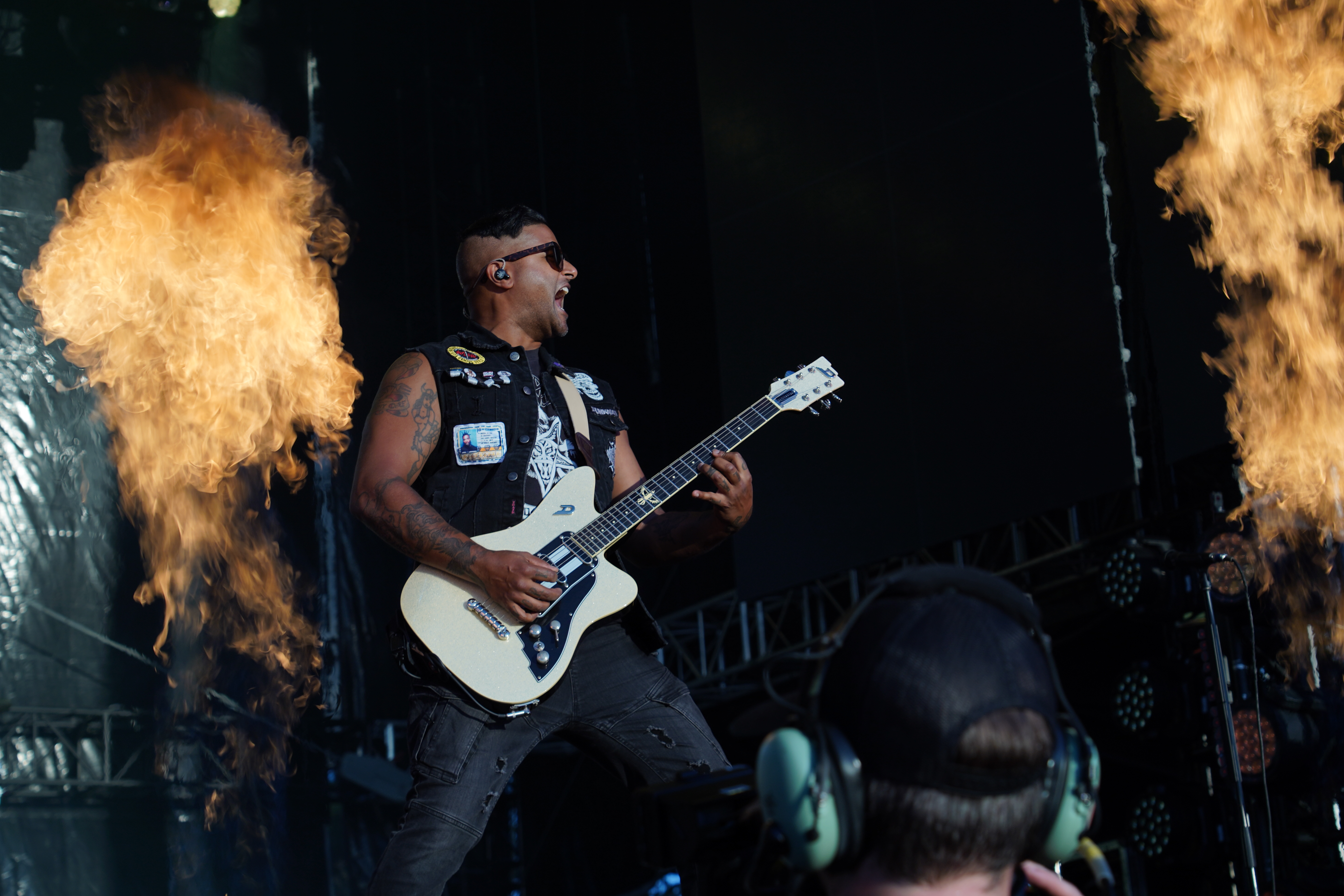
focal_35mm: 73
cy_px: 443
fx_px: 2725
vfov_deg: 18.7
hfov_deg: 27.7
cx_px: 684
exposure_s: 1/400
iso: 100
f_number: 6.3
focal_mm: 71
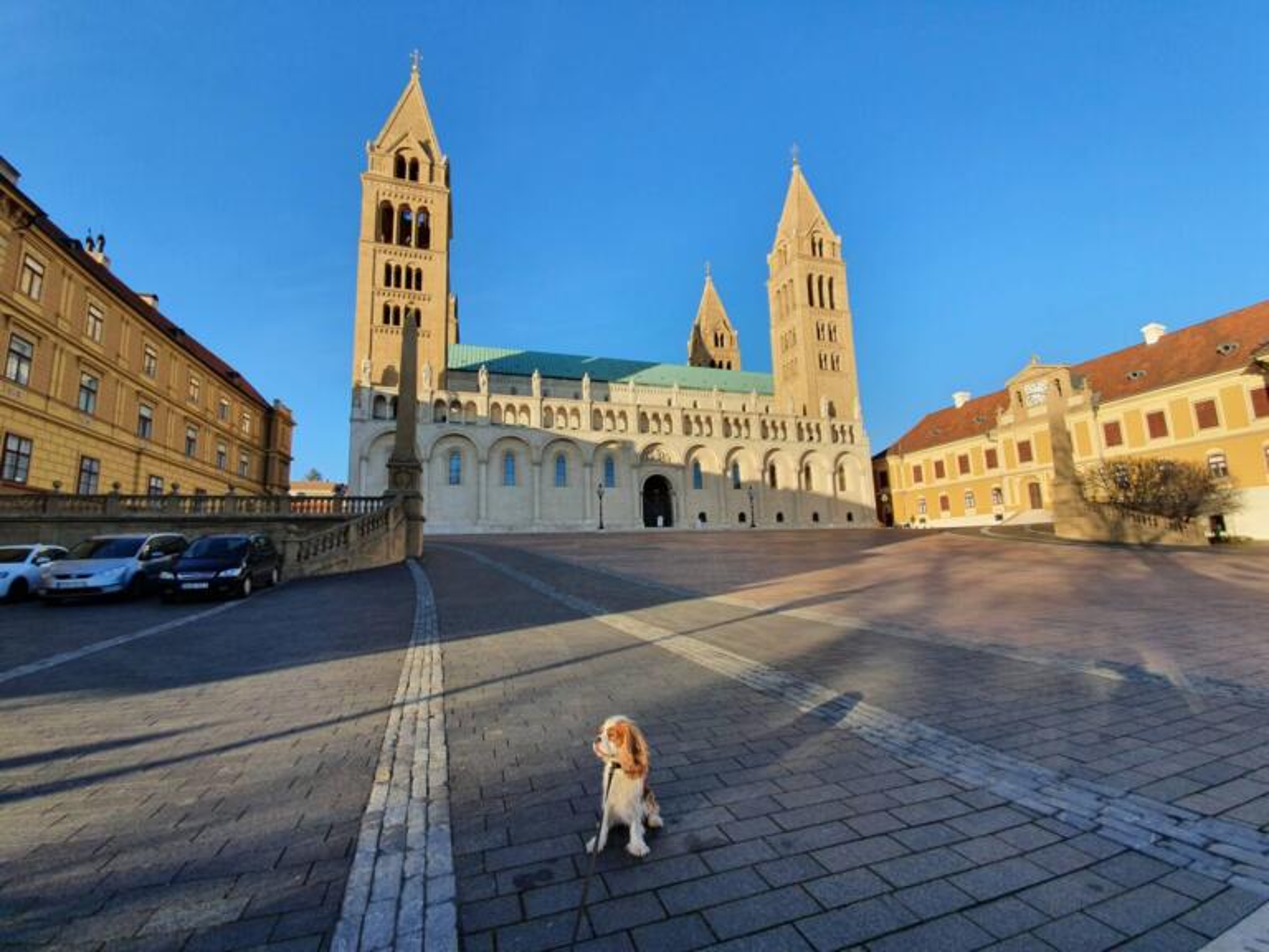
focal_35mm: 13
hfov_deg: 106.2
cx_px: 634
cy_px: 476
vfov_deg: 89.9
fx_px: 477
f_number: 2.2
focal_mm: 1.8
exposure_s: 1/608
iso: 50
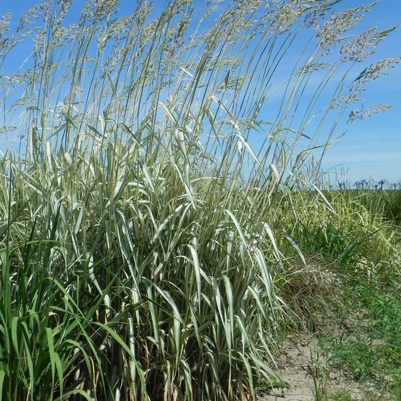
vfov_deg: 34.5
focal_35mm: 49
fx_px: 642
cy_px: 144
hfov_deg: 34.7
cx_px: 203
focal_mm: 7.3
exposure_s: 1/500
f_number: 8
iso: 160
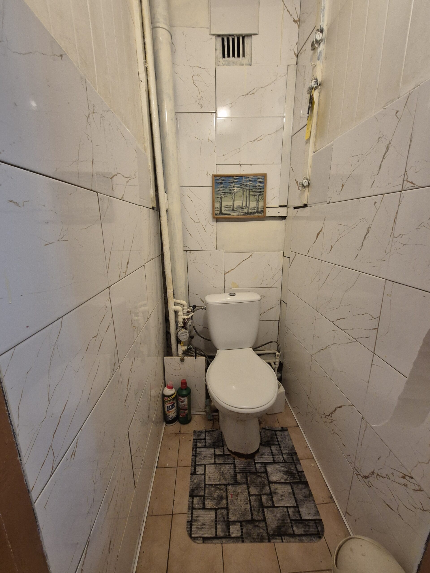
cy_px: 286
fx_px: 215
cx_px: 215
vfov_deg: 106.2
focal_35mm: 13
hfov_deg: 89.9
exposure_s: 1/50
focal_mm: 2.2
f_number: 2.2
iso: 320
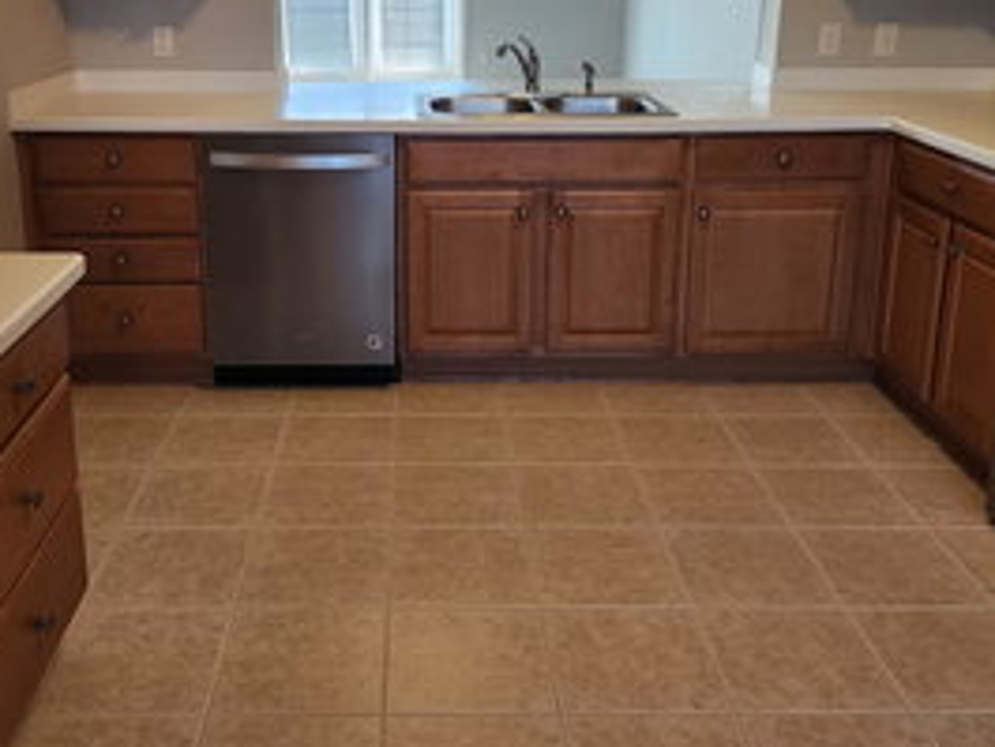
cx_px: 415
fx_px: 1064
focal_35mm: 37
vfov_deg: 38.1
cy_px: 233
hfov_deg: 49.9
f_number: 1.8
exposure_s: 1/120
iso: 200
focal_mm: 6.4
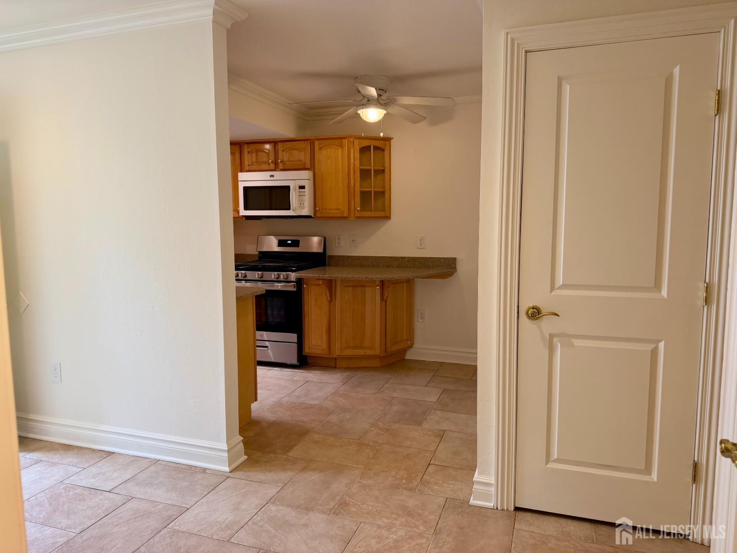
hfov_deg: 71.6
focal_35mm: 24
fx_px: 511
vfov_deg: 56.8
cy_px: 276
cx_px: 368
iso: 160
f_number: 1.78
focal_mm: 6.76
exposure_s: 1/120
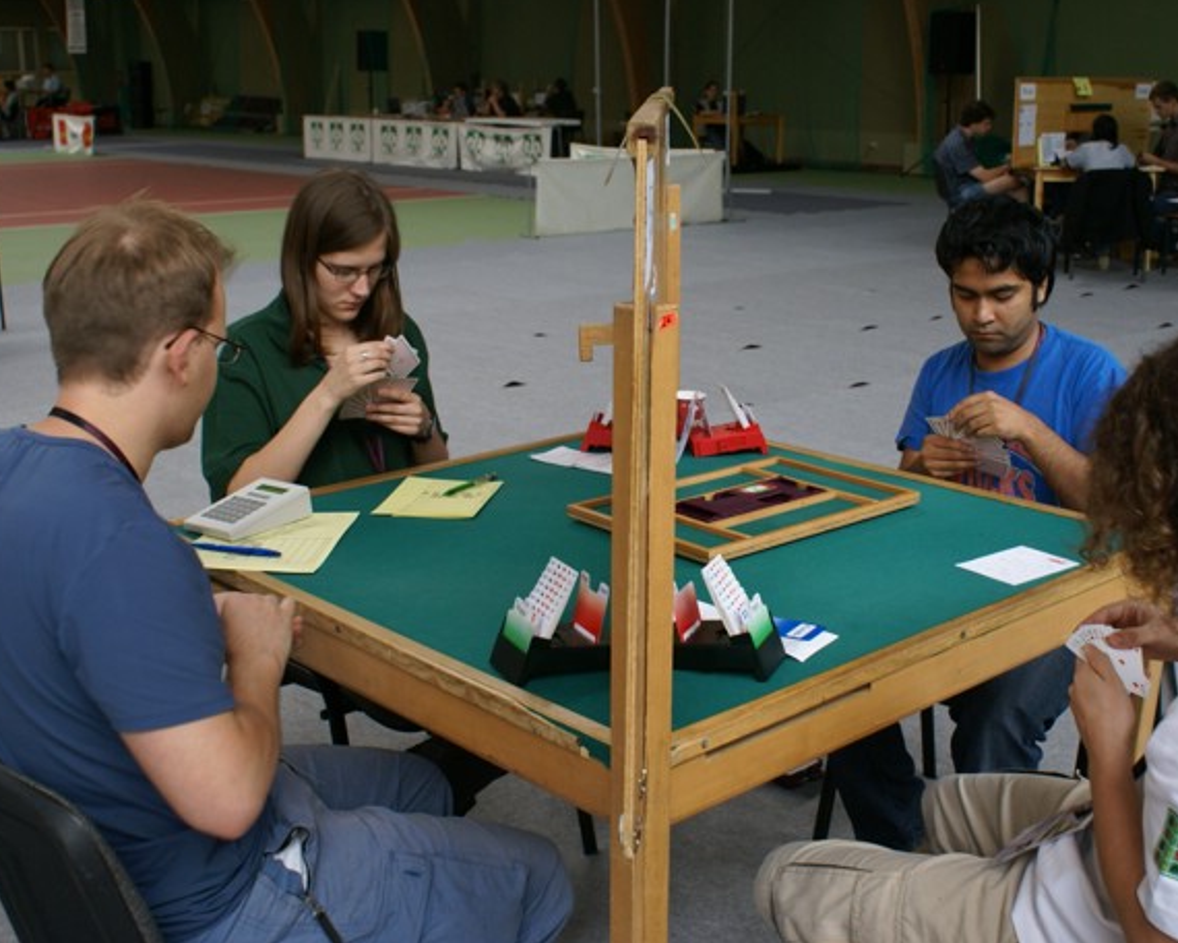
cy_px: 472
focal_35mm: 45
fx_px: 1569
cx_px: 659
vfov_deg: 33.4
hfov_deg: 41.1
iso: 200
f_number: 5.6
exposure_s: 1/40
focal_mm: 26
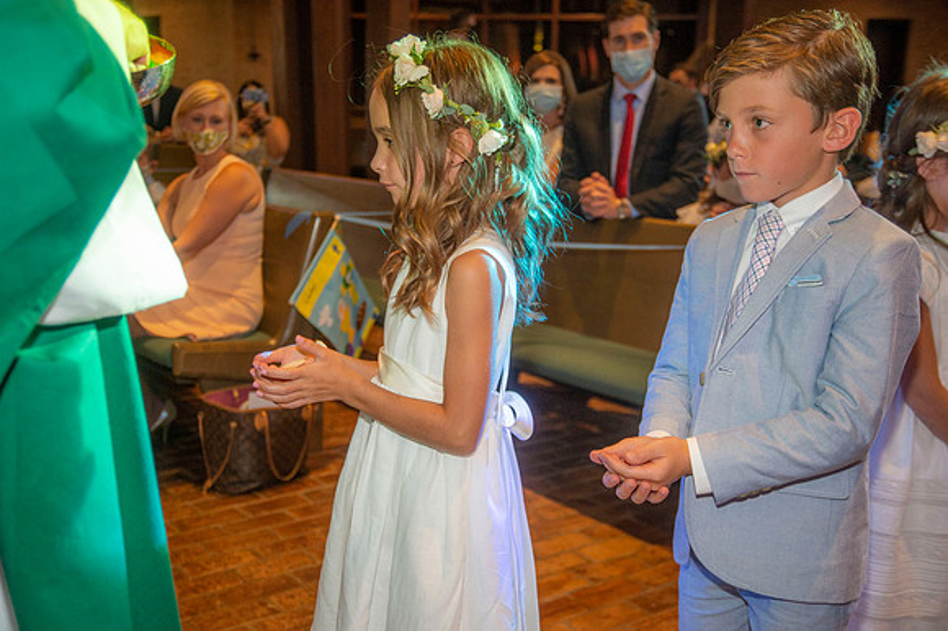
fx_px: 1184
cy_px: 316
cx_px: 474
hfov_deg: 43.6
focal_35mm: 45
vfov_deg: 29.8
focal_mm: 45
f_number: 5
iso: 1600
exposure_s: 1/200
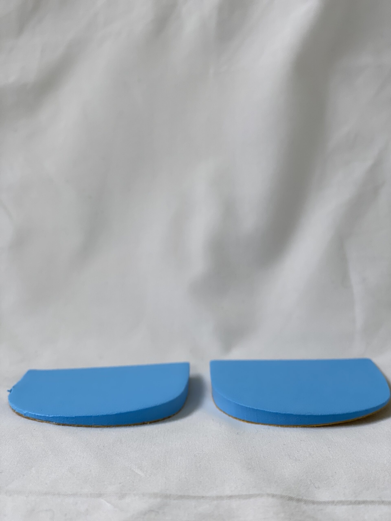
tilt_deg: -9.5
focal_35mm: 52
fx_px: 783
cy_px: 260
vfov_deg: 36.8
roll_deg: -0.7
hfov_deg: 28.0
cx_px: 196
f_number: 2
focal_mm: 6
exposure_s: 1/309
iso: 20
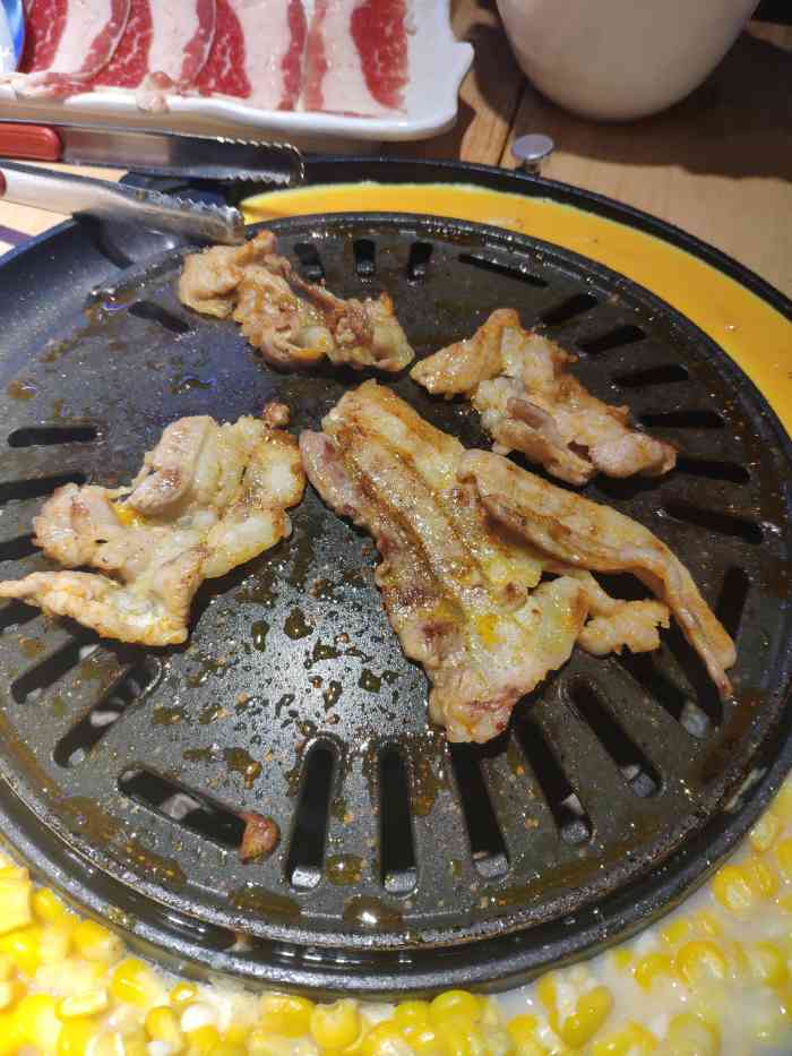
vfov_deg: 79.0
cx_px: 396
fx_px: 640
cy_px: 528
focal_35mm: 21
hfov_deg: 63.5
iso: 252
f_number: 1.8
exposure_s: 1/100
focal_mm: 4.22
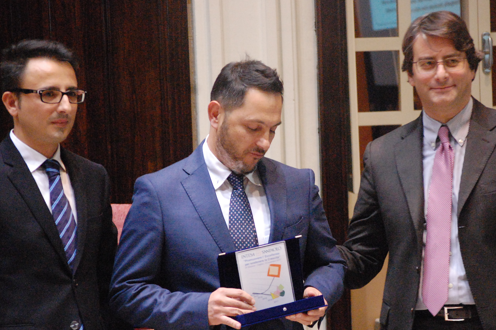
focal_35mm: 175
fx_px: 2409
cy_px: 178
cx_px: 275
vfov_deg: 7.8
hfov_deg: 11.8
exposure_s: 1/60
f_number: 4.5
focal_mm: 100
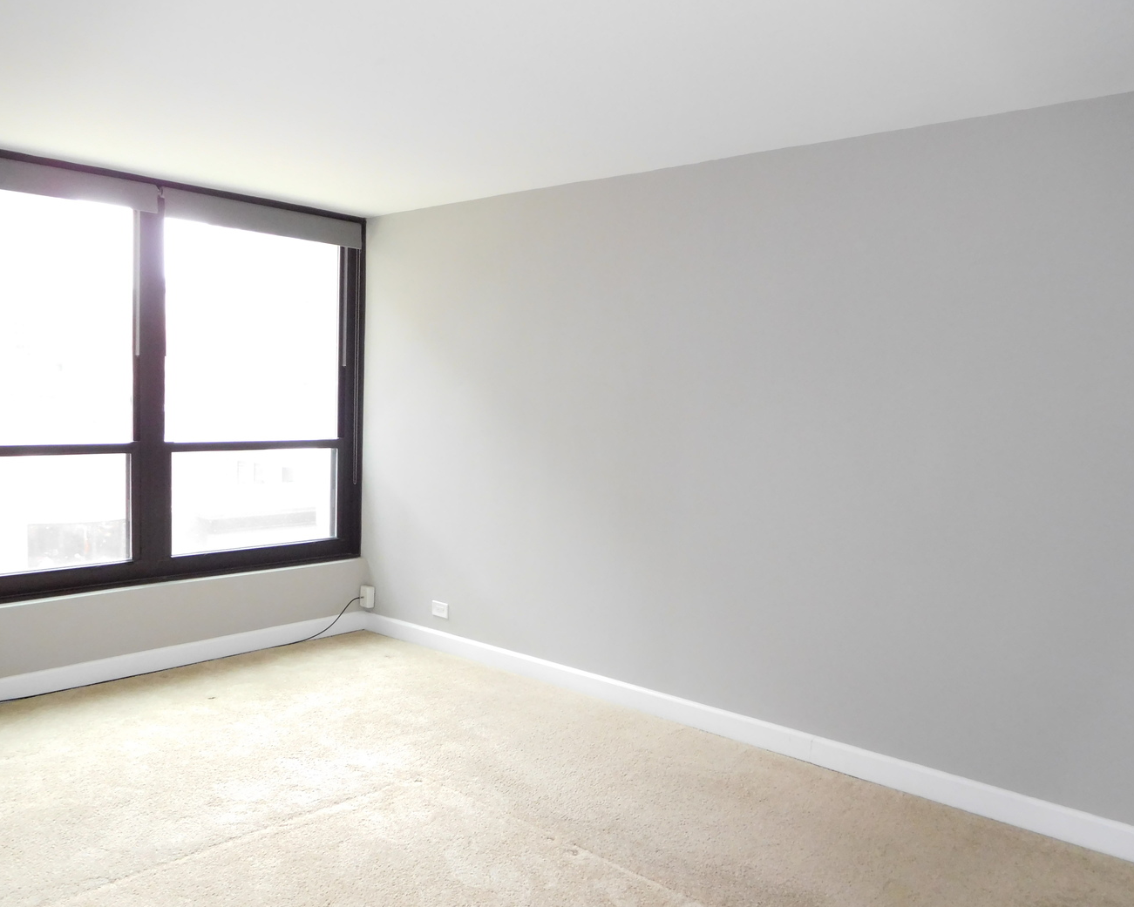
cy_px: 467
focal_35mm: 27
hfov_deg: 64.1
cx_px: 553
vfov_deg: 53.2
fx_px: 906
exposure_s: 1/30
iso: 500
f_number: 3.4
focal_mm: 4.5
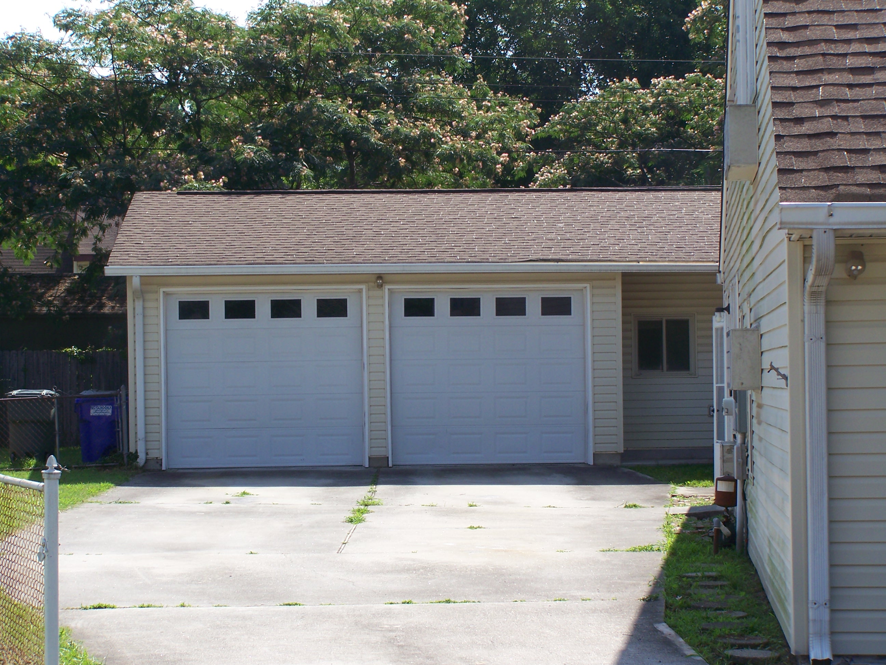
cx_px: 443
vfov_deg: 19.6
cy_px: 332
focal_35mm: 75
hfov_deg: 26.0
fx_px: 1920
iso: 64
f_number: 4.5
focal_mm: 12.4
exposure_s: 1/250
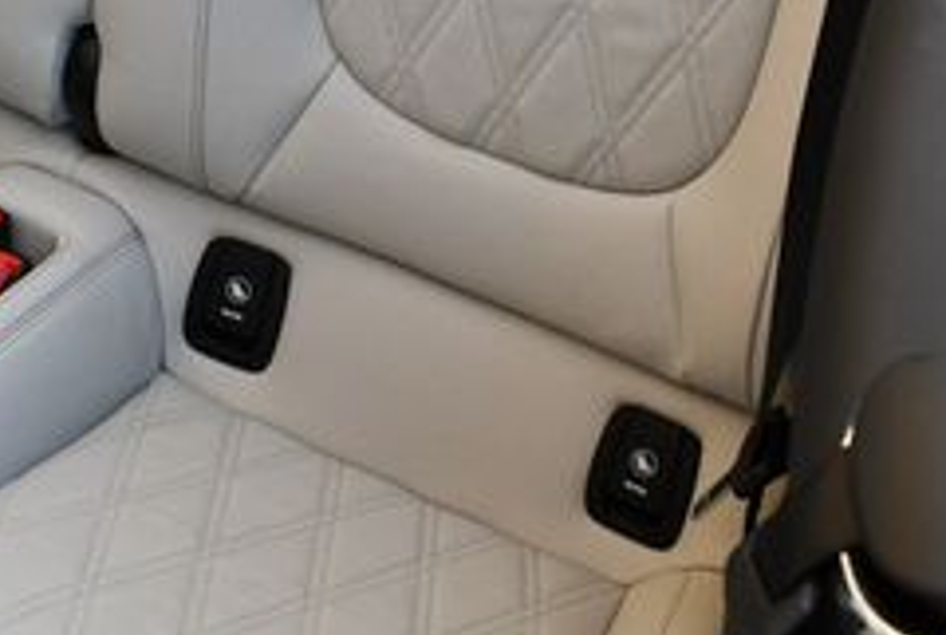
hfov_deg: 21.1
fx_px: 2527
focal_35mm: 96
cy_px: -118
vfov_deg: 13.9
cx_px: 272
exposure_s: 1/250
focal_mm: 18
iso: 400
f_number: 5
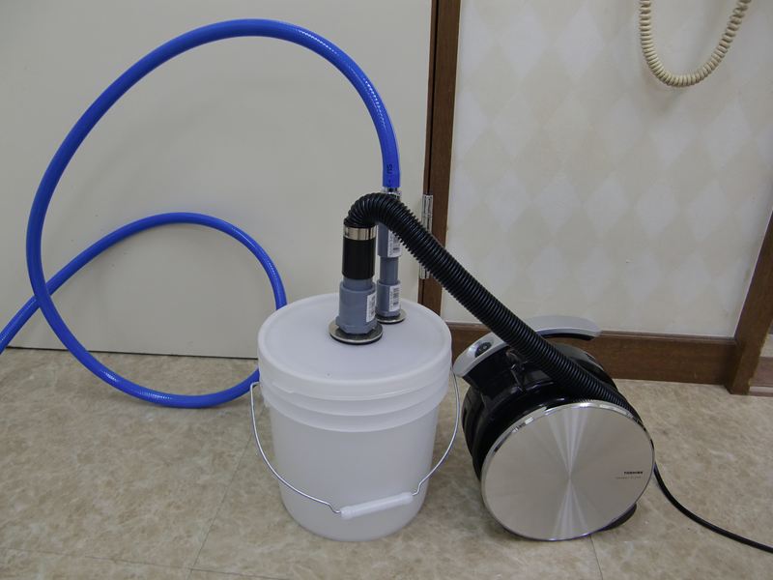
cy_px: 290
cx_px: 386
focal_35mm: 28
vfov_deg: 49.7
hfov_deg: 63.4
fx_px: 625
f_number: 2.6
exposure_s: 1/60
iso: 125
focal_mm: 4.9
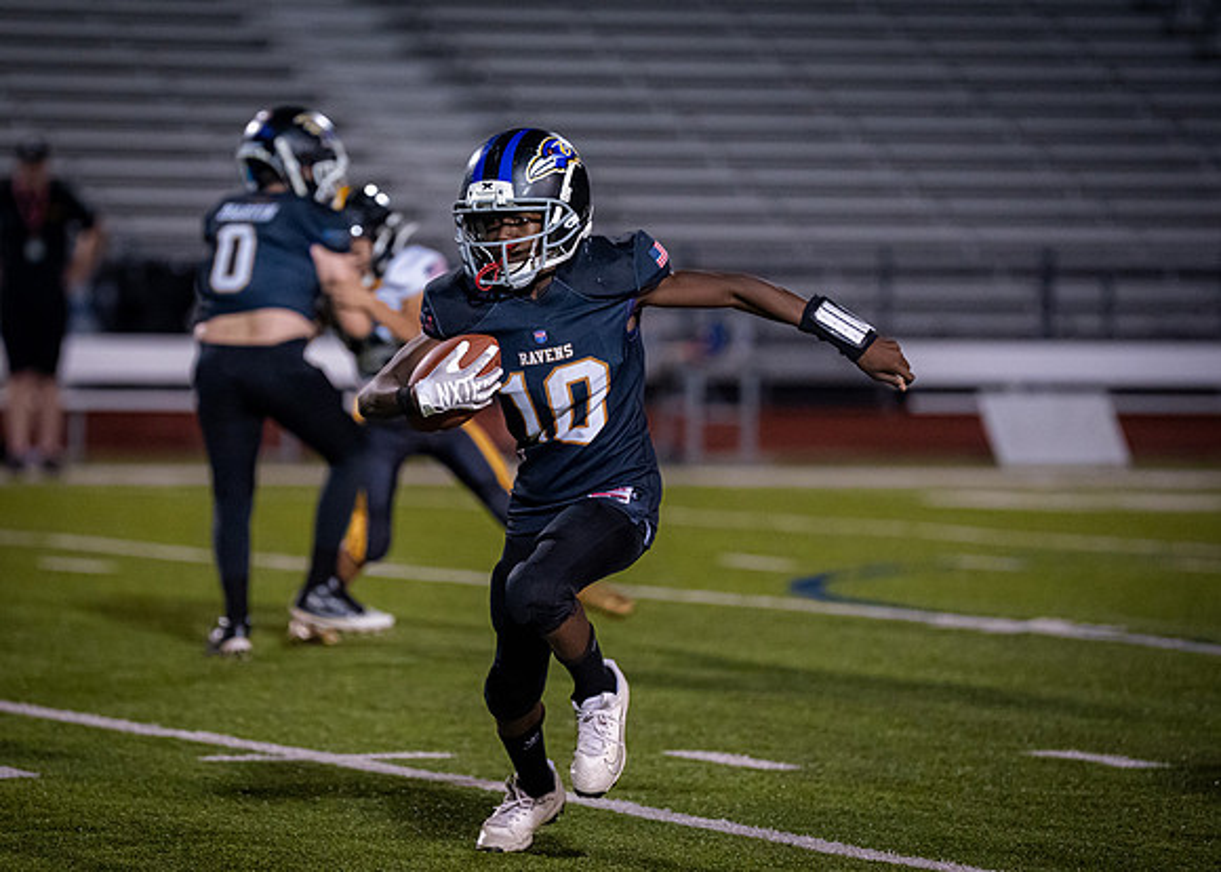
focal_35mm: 276
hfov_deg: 7.3
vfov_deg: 5.2
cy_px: 421
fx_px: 9561
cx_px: 467
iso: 2500
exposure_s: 1/1000
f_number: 2.8
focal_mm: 200
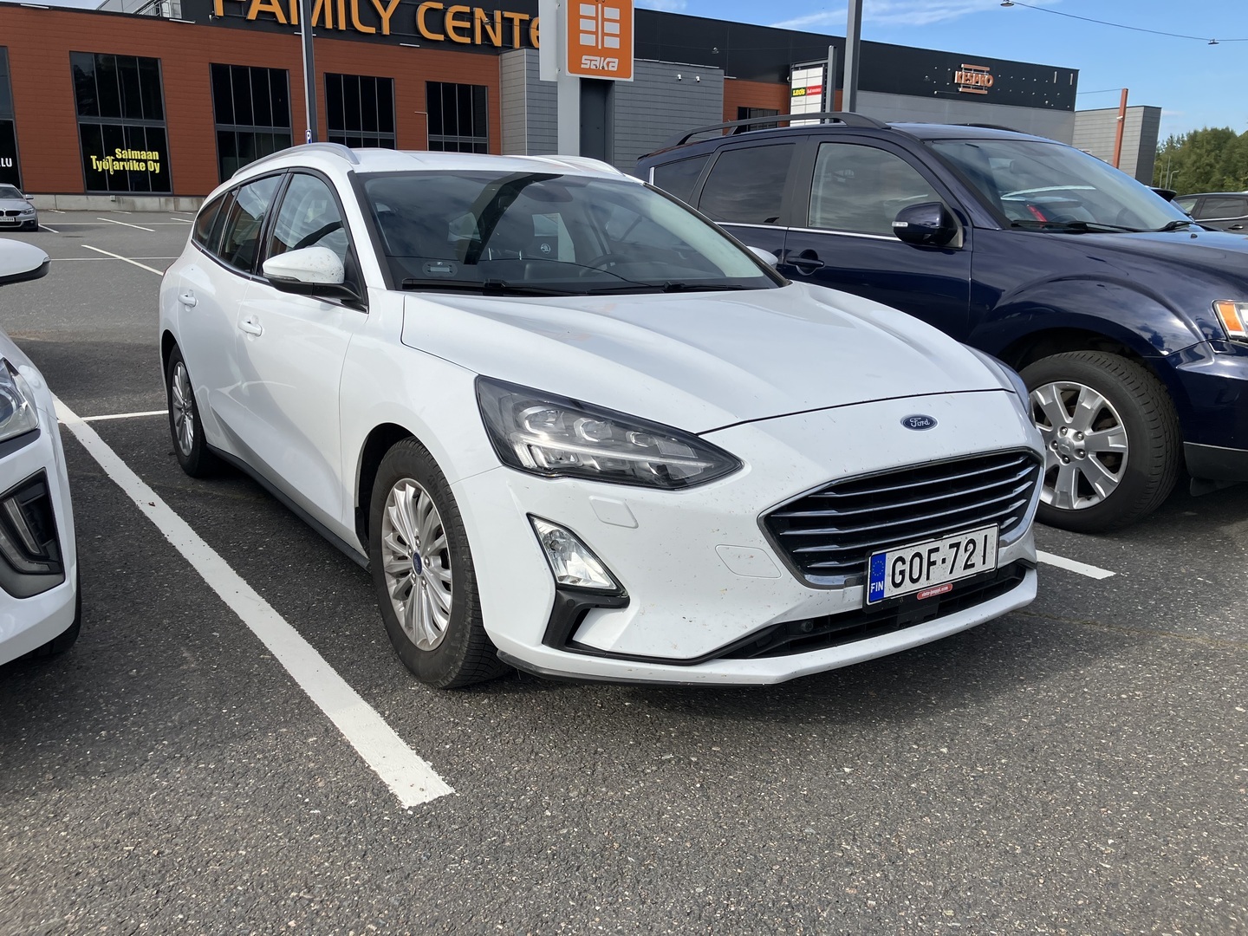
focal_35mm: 28
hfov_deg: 63.4
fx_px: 1009
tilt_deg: -11.2
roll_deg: -1.3
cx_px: 624
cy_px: 468
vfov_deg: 49.7
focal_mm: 3.99
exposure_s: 1/1675
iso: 32
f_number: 1.8
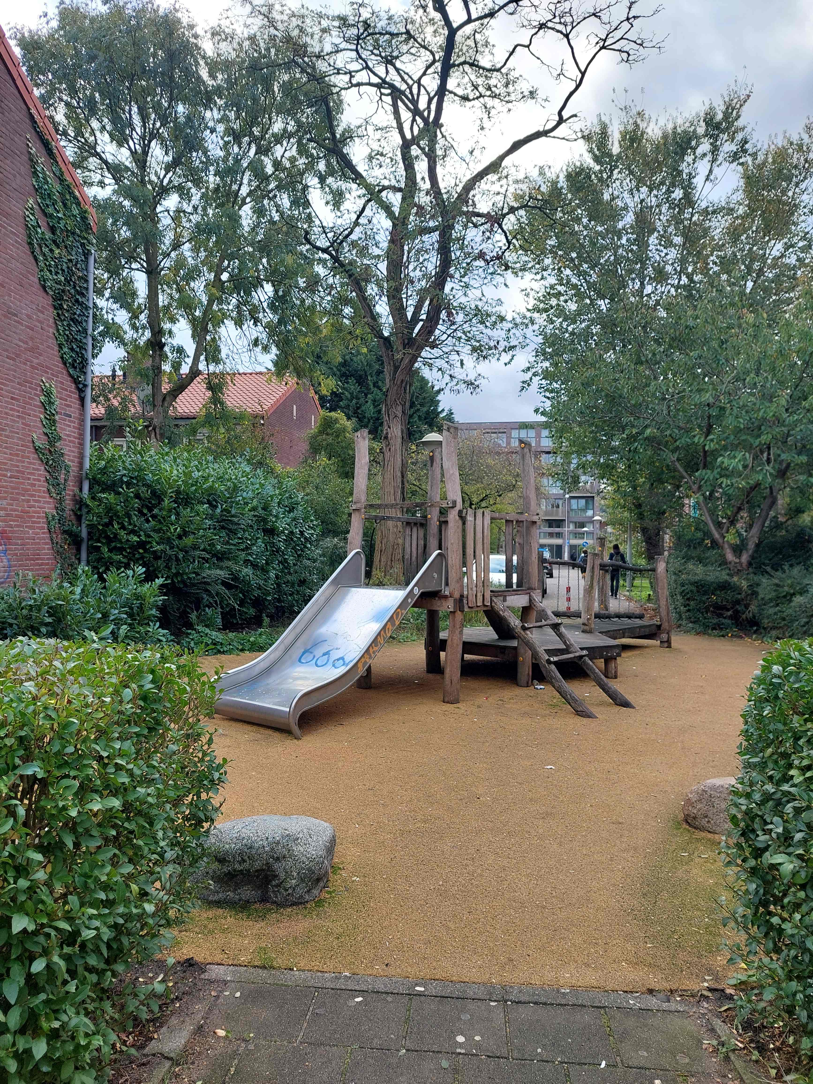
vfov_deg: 69.4
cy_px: 542
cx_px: 406
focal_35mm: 25
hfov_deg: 54.9
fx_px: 783
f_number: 1.8
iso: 40
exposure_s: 1/181
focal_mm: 5.23
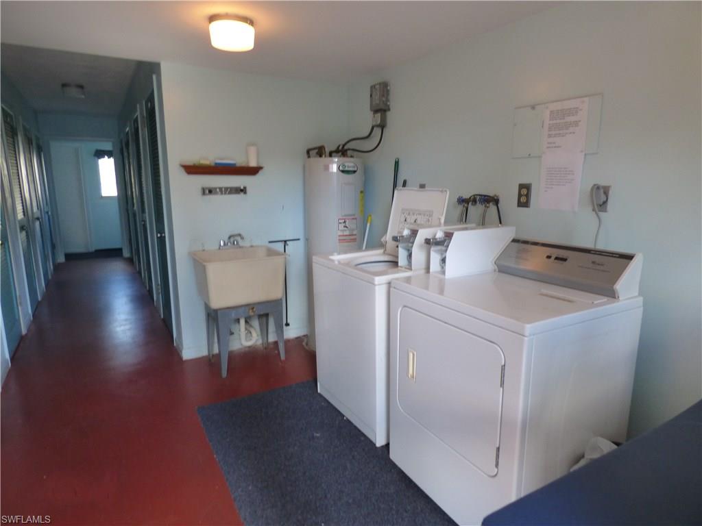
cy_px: 263
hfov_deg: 81.7
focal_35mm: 20
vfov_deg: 66.0
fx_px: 406
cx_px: 351
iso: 200
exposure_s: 1/60
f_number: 2.8
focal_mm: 3.58
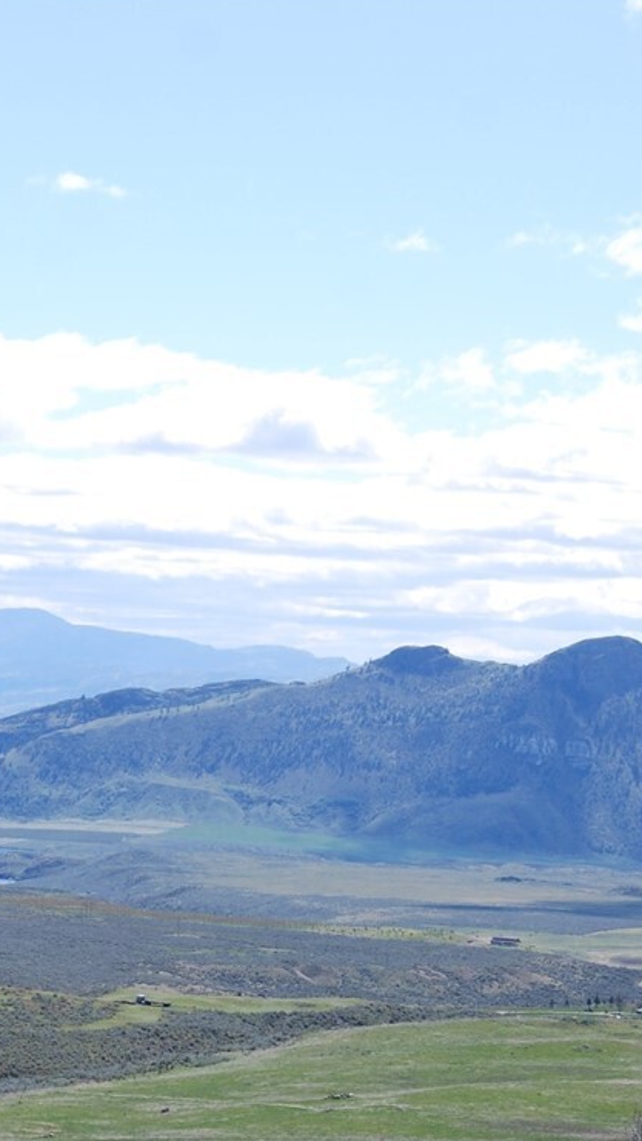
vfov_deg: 18.5
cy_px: 862
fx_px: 3479
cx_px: 78
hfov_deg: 10.5
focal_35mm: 115
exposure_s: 1/250
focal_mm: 32
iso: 100
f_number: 8
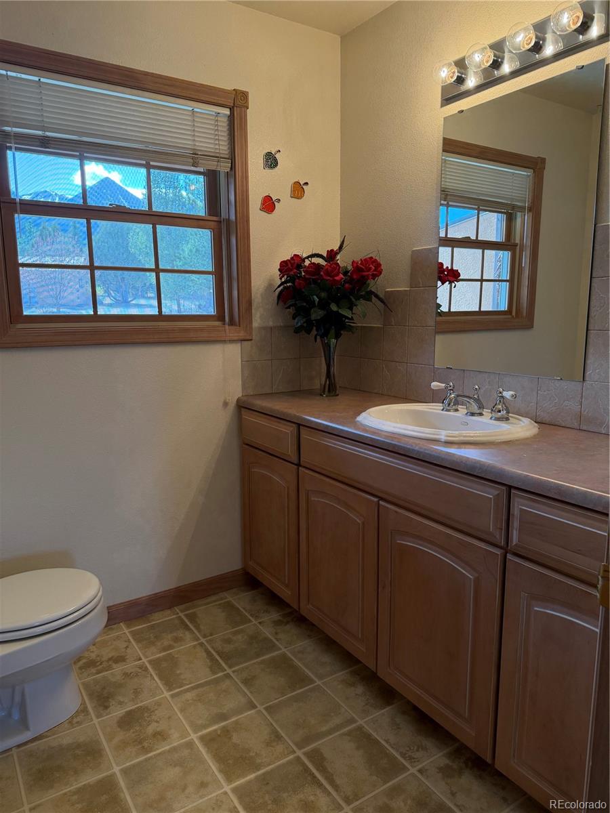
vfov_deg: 71.6
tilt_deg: -10.0
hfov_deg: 56.8
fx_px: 564
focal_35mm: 24
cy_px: 406
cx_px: 305
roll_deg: +0.1
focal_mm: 6.76
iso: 200
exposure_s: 1/123
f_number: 1.78
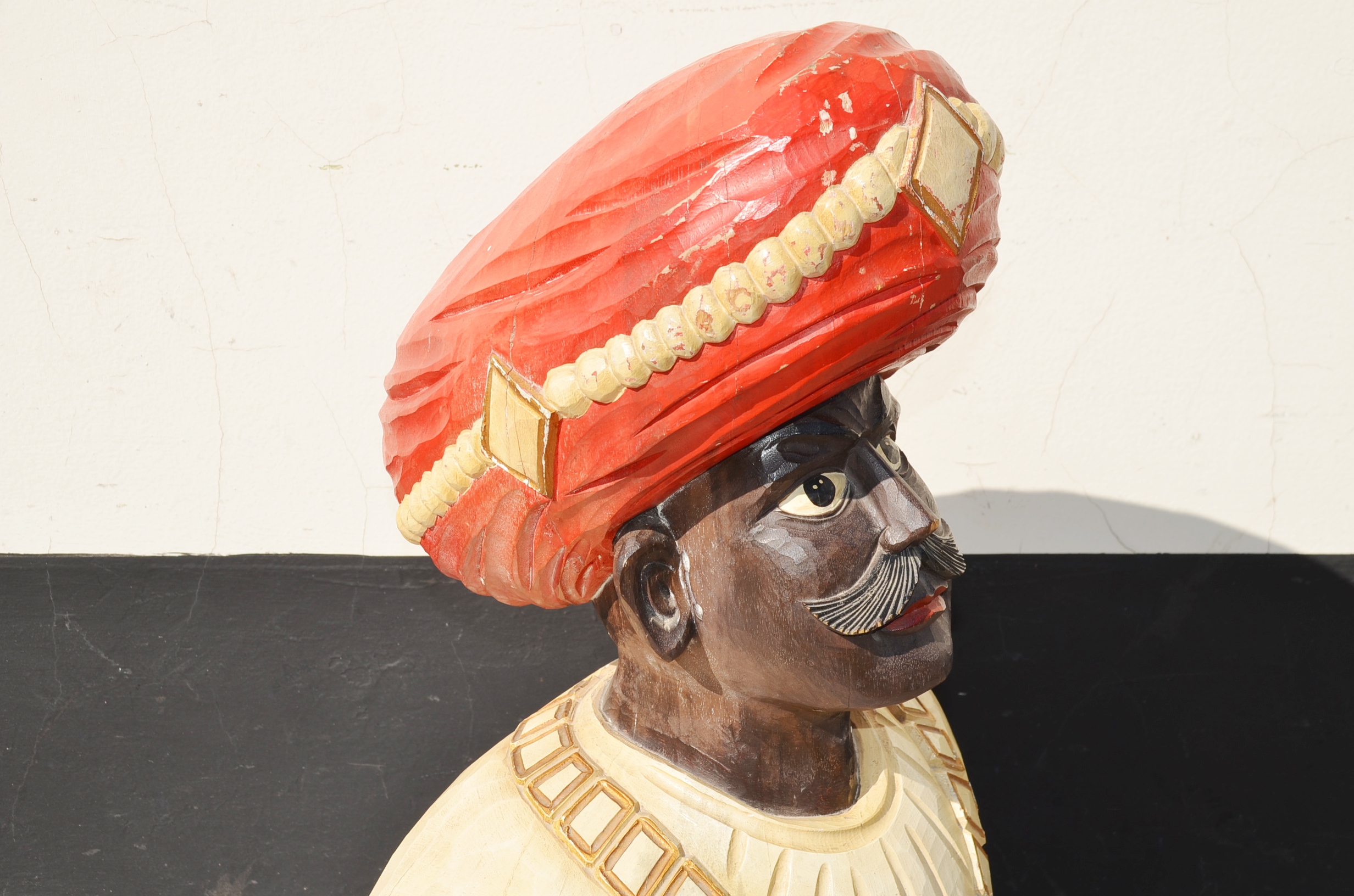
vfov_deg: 25.6
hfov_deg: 37.9
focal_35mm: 52
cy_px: 448
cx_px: 677
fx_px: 1970
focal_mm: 35
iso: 100
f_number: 8
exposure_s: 1/250
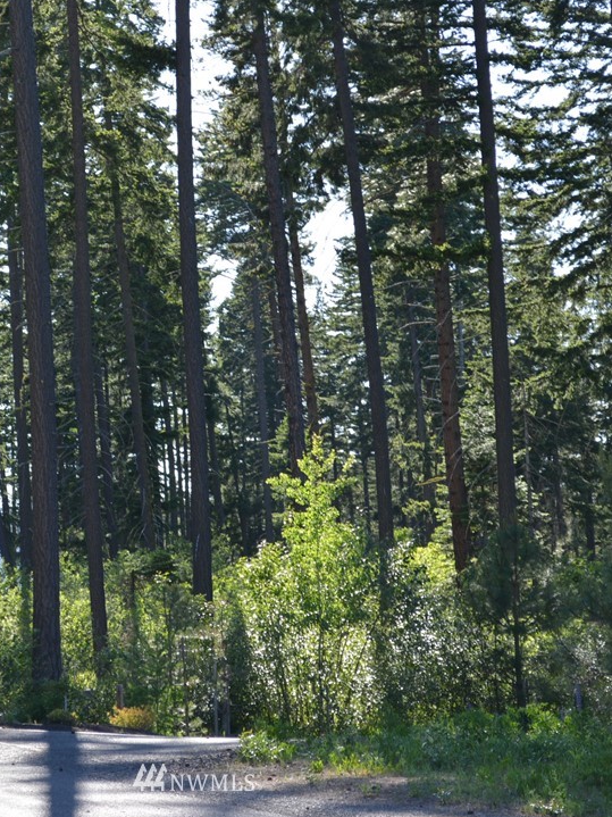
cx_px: 196
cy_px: 409
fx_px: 2823
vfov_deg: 16.5
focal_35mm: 120
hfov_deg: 12.4
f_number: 7.1
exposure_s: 1/200
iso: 200
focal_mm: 55
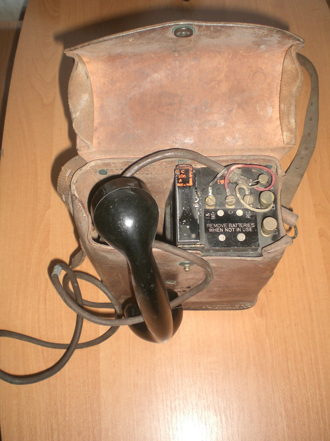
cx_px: 165
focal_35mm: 38
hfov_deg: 37.7
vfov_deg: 49.0
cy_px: 220
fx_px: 483
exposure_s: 1/60
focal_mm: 6.3
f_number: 3.1
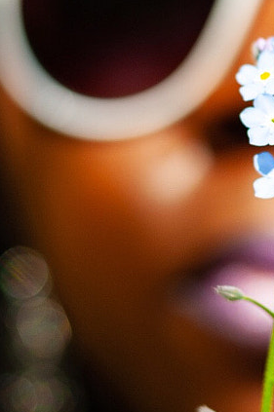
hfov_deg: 7.2
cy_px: 162
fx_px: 2163
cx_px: 267
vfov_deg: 10.9
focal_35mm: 189
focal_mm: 50
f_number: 2.8
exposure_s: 1/1000
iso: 200
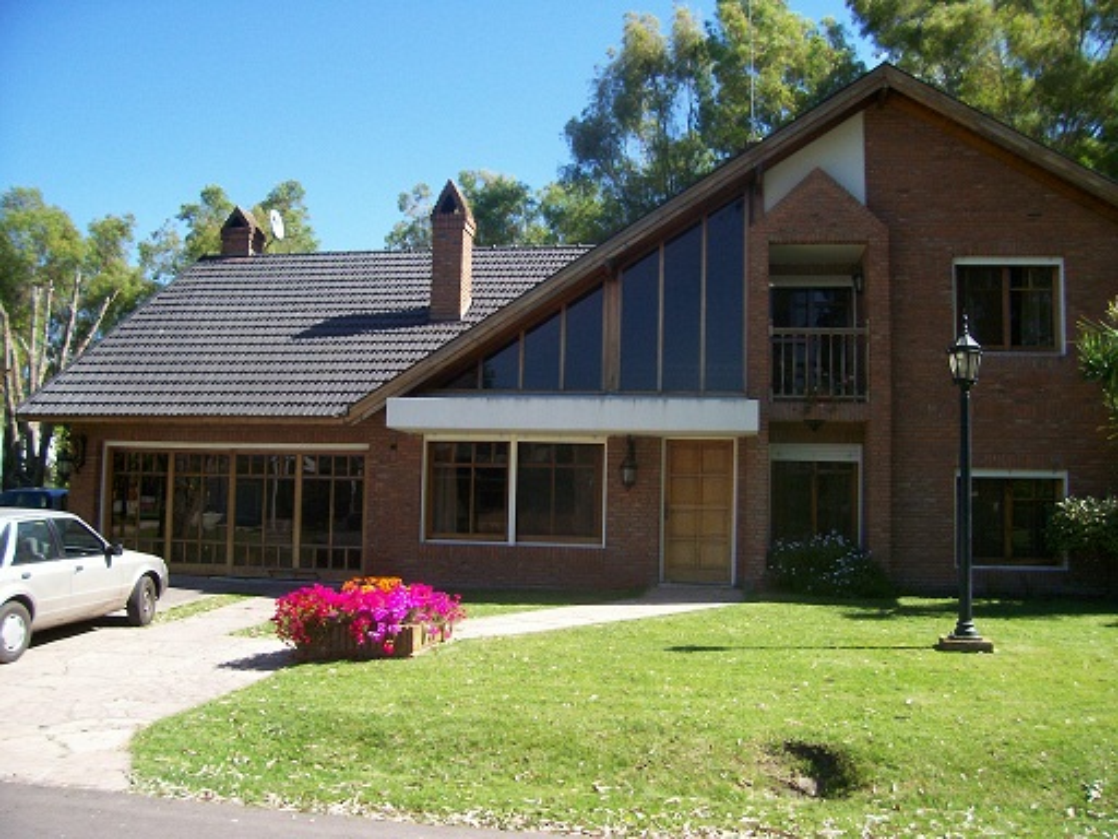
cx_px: 559
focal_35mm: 34
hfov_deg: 54.0
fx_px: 1098
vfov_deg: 41.8
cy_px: 420
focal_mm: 5.6
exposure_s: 1/617
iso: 80
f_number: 2.7
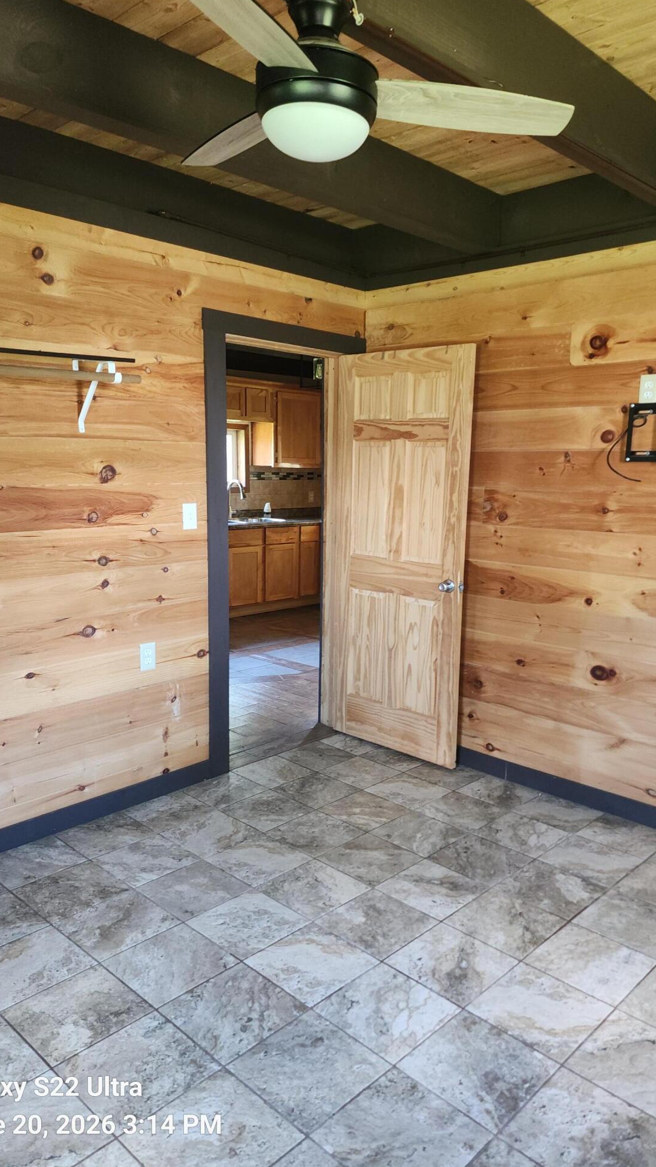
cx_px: 344
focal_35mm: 26
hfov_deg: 44.4
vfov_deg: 71.9
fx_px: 804
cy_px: 588
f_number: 1.8
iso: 125
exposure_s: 1/13.4
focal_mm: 6.4
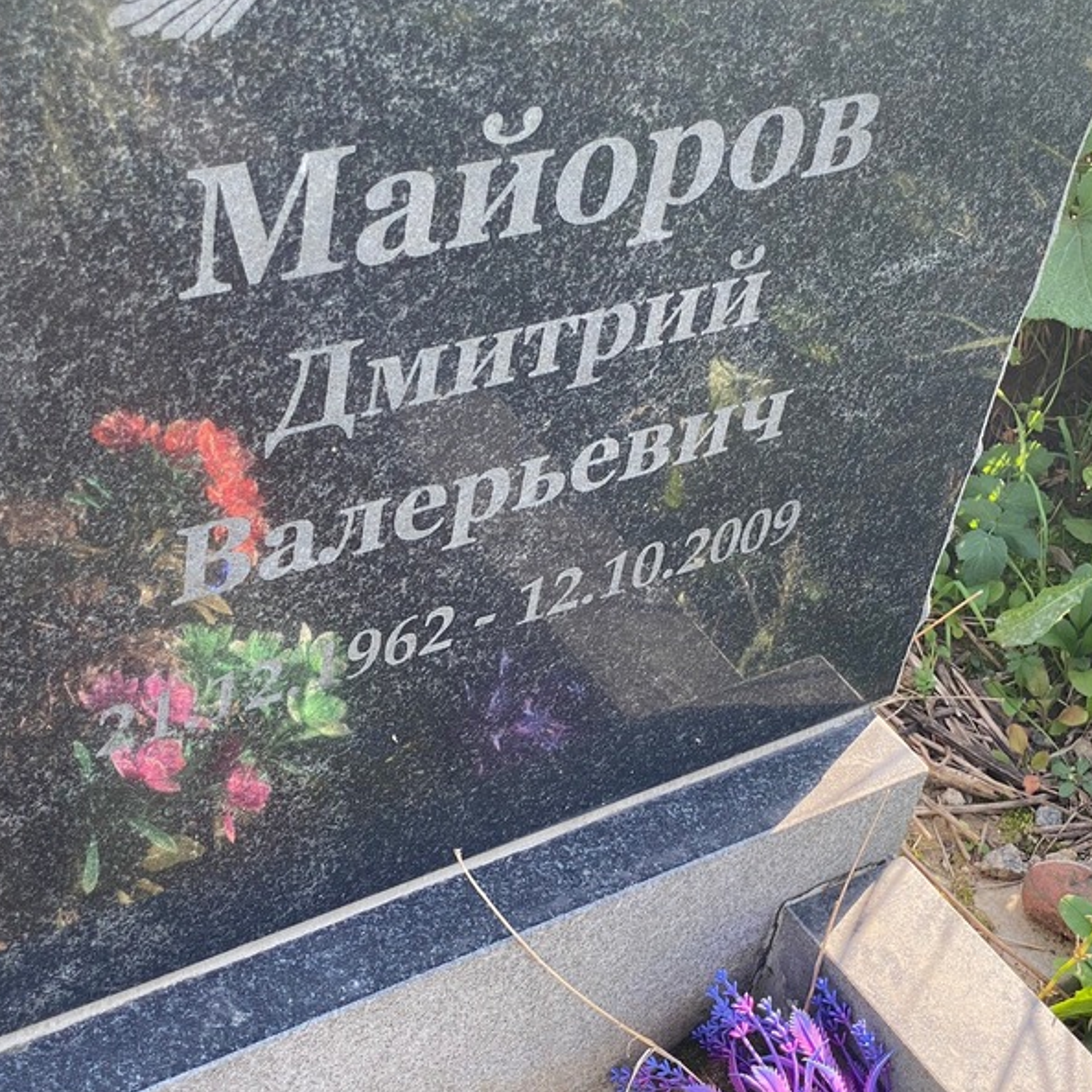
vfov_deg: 27.7
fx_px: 2213
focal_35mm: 62
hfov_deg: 27.6
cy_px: 545
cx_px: 729
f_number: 2
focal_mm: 6
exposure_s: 1/183
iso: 20
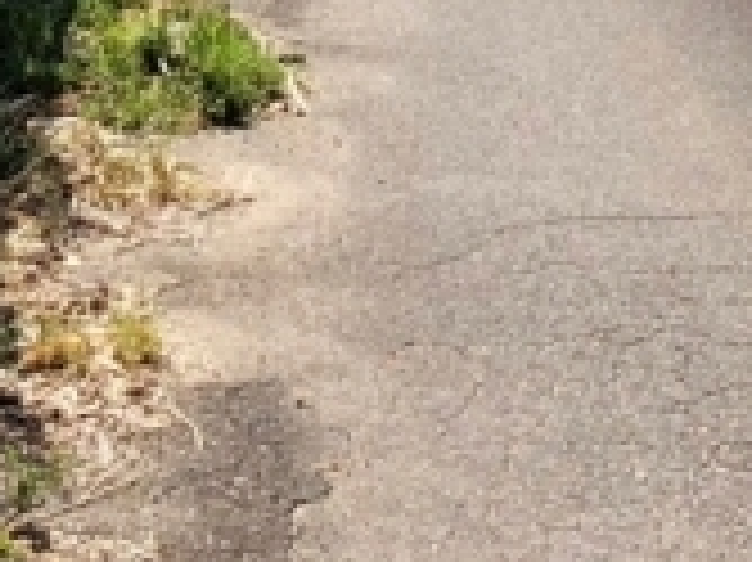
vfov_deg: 9.3
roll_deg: -1.4
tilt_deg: -2.5
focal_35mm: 151
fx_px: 3278
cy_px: -497
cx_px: 261
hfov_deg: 13.1
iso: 20
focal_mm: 4
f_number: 1.8
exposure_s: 1/1779
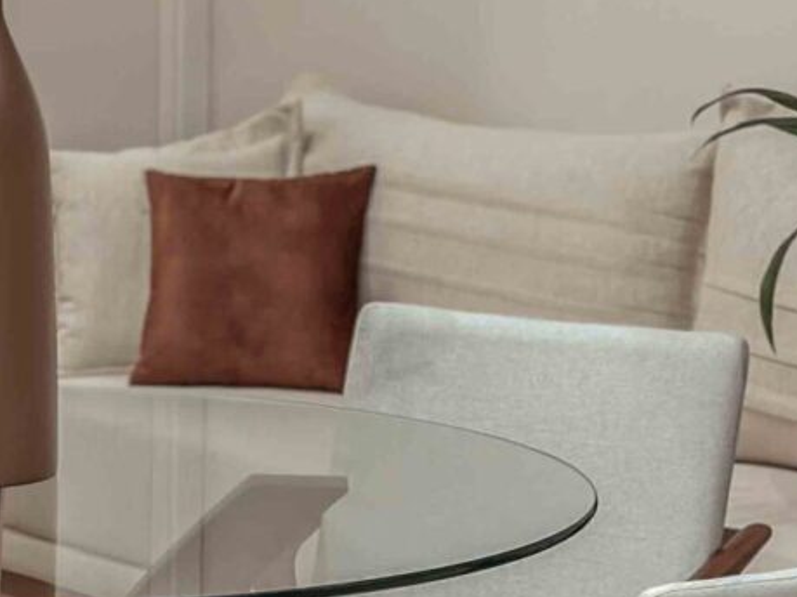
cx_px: -37
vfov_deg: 9.4
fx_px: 3614
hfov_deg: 12.4
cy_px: 382
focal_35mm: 157
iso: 80
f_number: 1.78
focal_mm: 6.86
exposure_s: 1/50
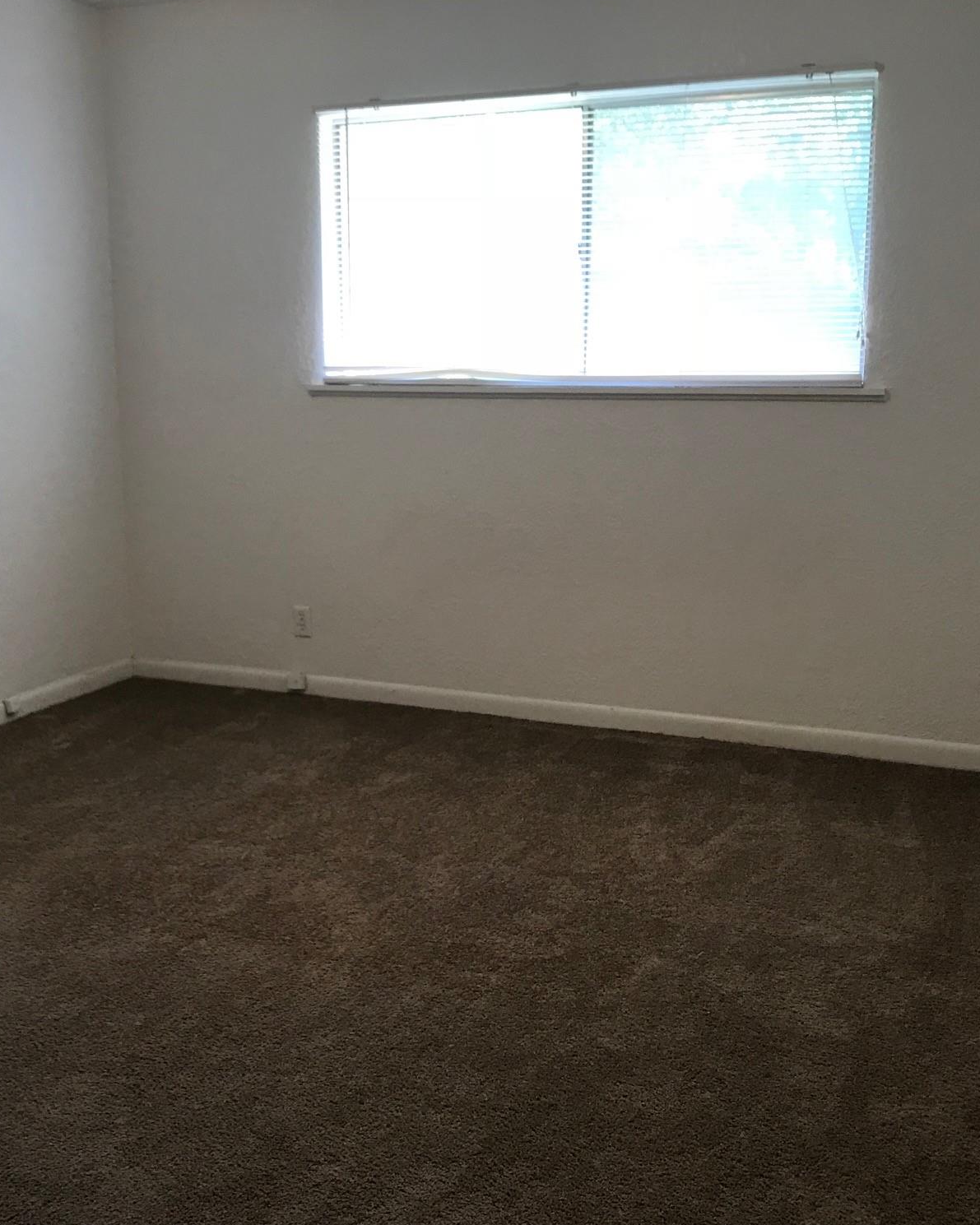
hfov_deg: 40.1
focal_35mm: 37
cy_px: 609
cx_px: 468
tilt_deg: -10.7
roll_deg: -0.6
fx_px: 1342
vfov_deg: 49.1
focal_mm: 3.99
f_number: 1.8
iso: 25
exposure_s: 1/30
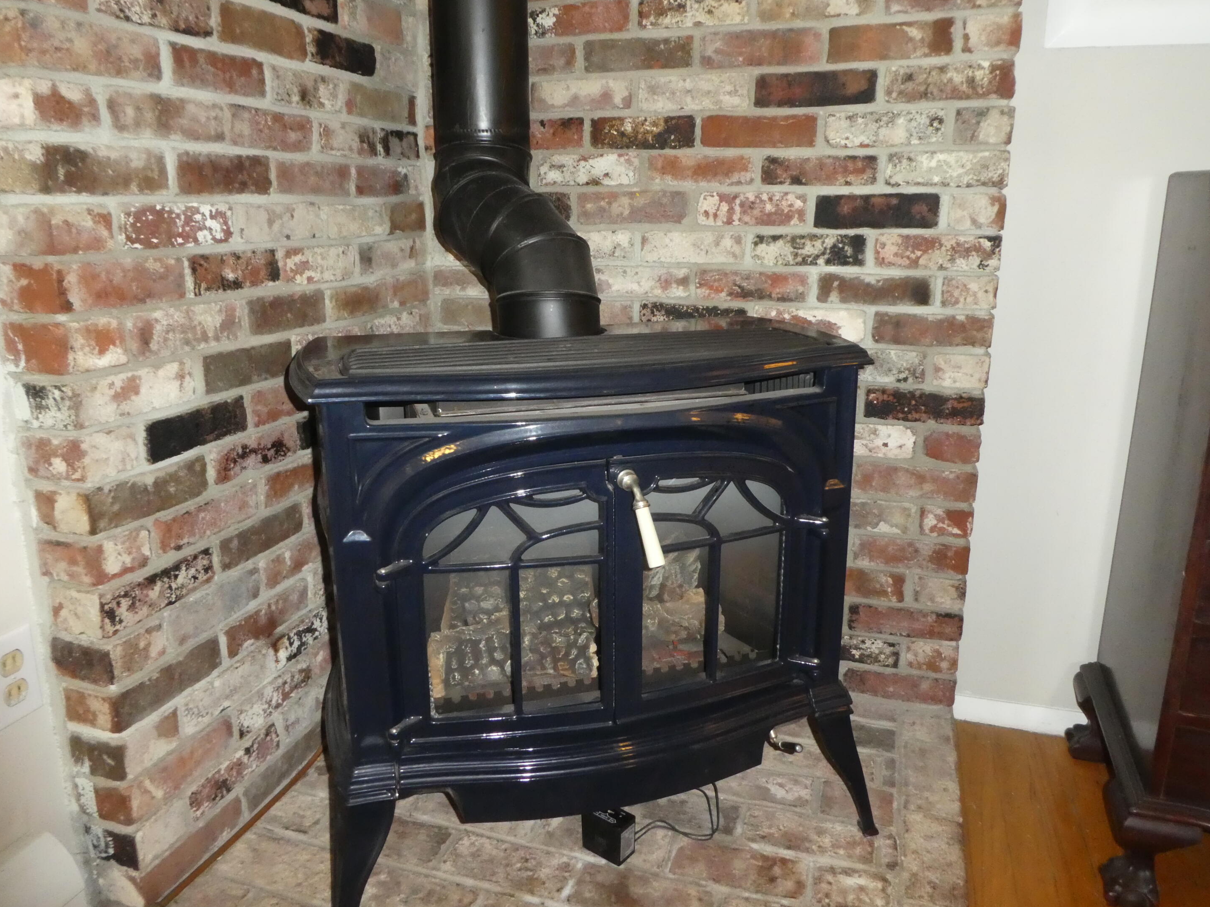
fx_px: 874
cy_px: 438
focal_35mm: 25
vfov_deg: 54.9
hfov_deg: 69.4
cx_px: 585
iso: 800
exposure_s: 1/30
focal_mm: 4.3
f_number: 3.5
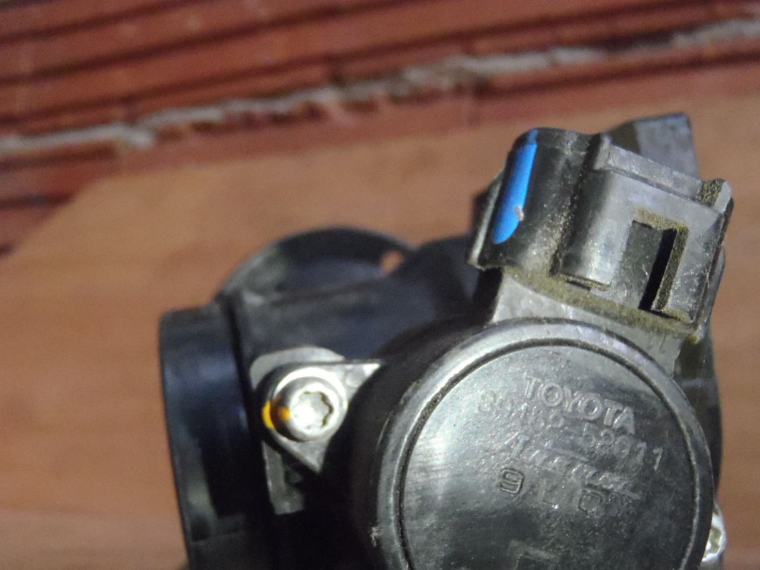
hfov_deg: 50.1
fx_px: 812
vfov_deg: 38.7
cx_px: 380
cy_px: 285
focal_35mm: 37
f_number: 4.7
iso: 1600
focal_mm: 6.64
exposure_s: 1/30
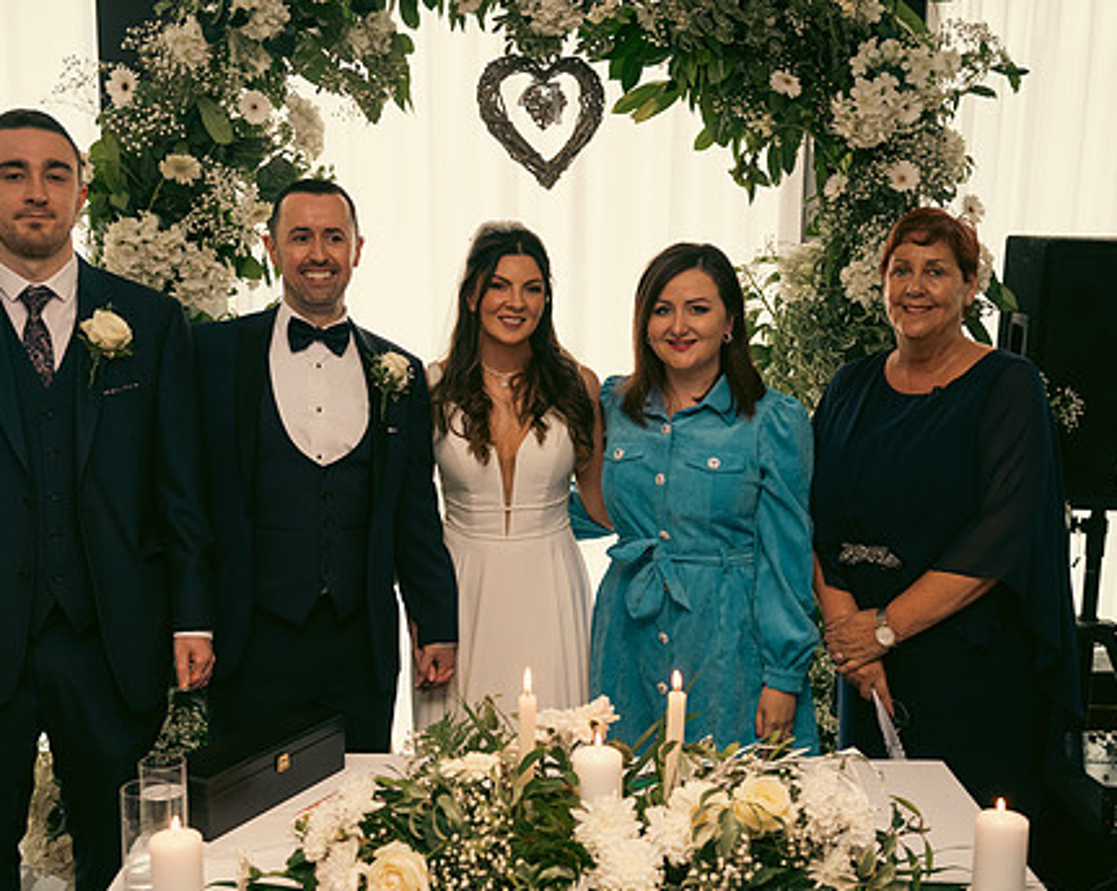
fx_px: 1420
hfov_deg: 42.9
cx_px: 492
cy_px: 496
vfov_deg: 34.8
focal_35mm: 43
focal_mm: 34
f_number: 3.5
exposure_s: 1/160
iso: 640
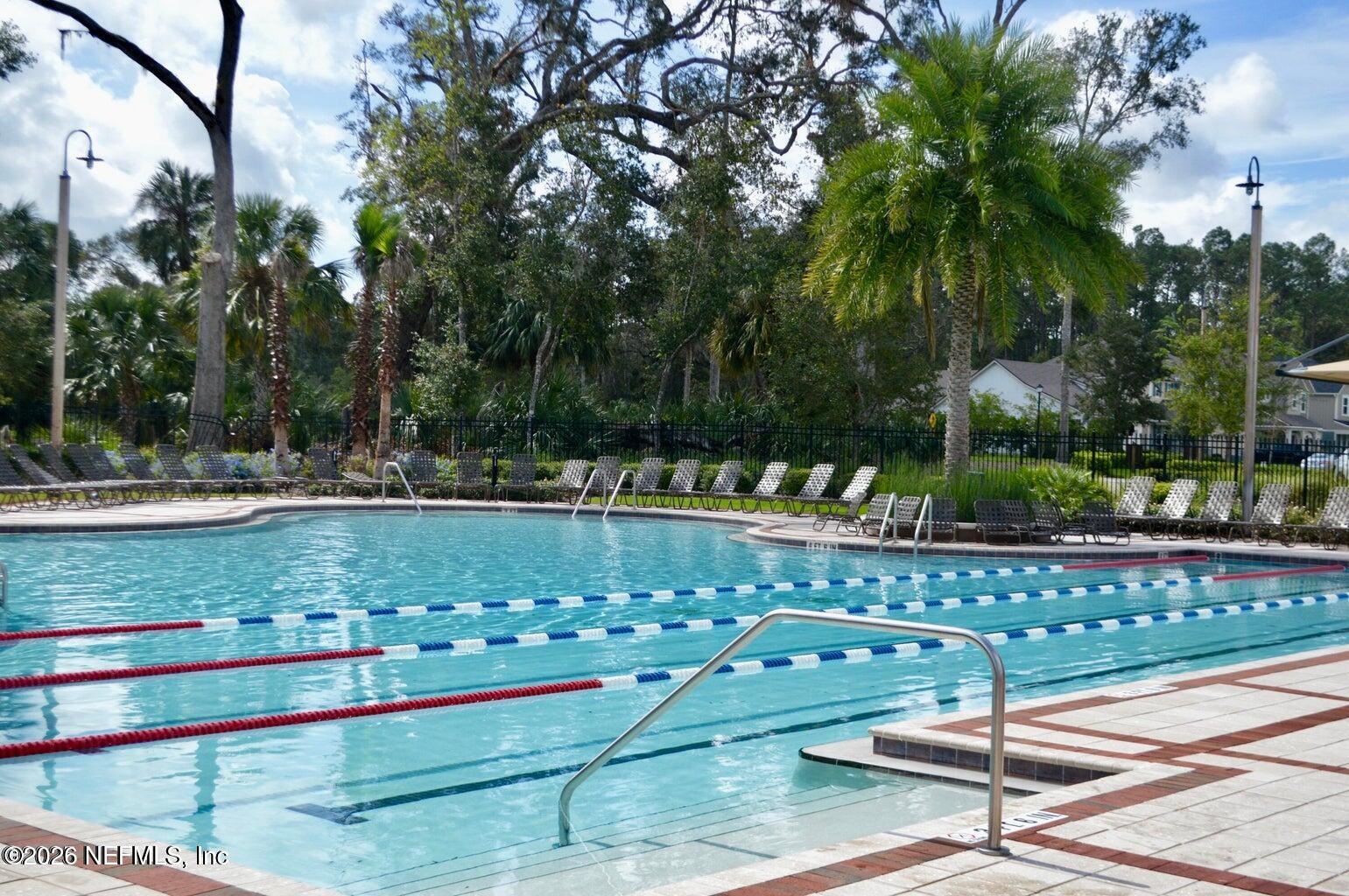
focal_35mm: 48
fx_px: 1797
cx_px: 674
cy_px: 448
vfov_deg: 28.0
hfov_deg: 41.2
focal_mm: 32
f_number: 5
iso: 400
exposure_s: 1/1250
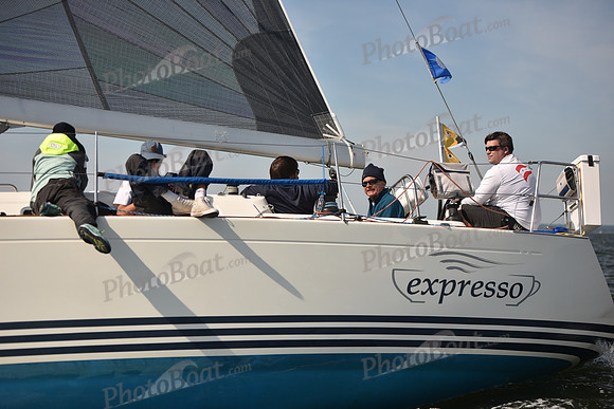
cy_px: 204
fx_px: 1194
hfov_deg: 28.8
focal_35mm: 70
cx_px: 307
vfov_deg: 19.5
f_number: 3.2
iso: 250
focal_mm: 70
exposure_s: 1/2500
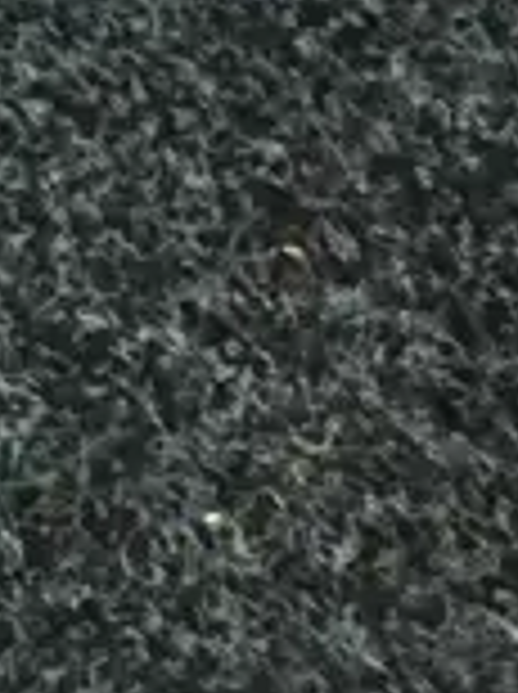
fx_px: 3862
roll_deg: -0.2
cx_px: -1117
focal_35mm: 193
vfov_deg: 8.4
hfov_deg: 6.8
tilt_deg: -39.3
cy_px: -1467
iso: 100
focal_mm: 4.15
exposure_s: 1/17
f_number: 2.2
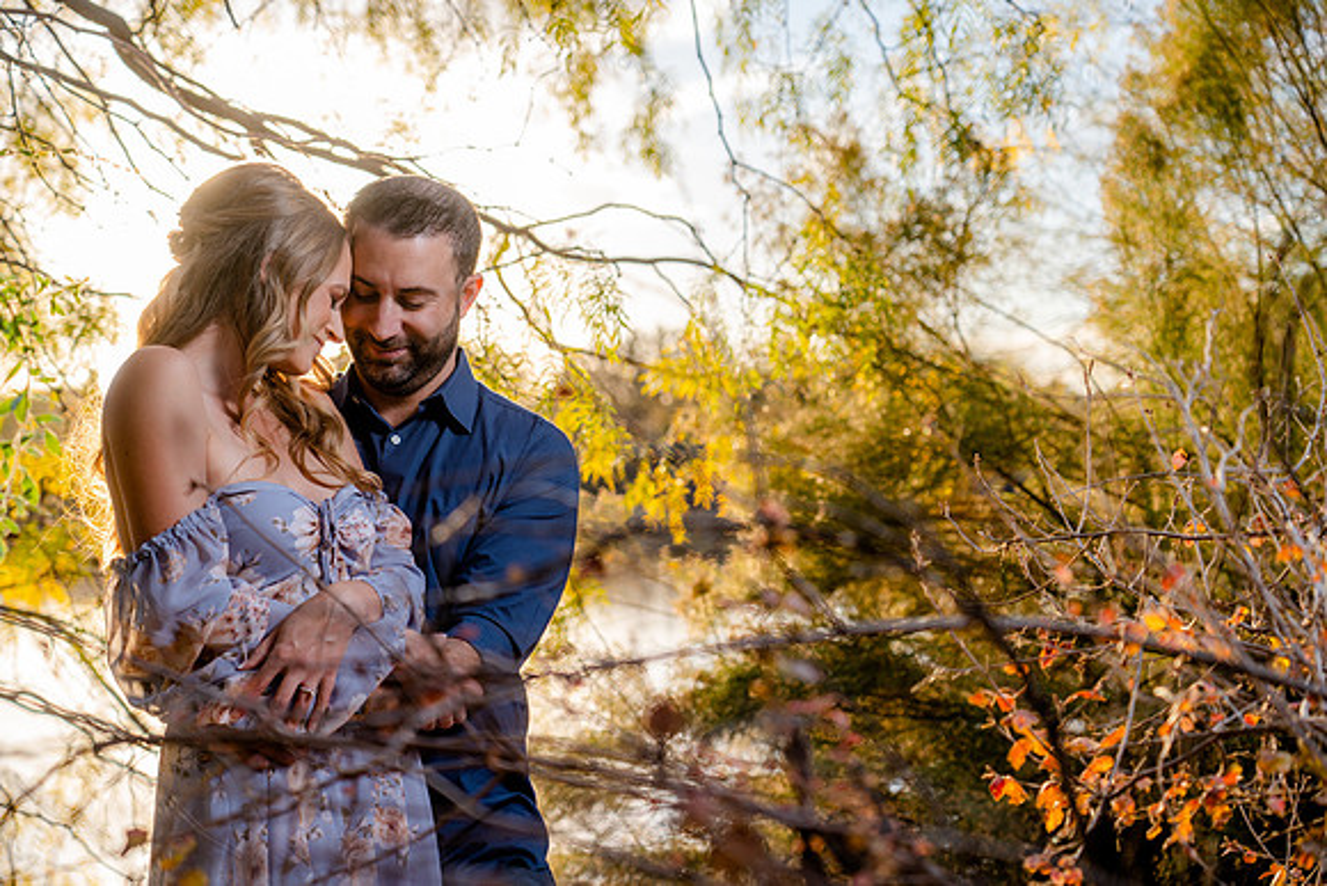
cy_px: 443
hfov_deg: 29.6
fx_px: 2507
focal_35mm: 68
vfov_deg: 20.0
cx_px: 664
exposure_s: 1/250
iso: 100
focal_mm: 68
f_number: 4
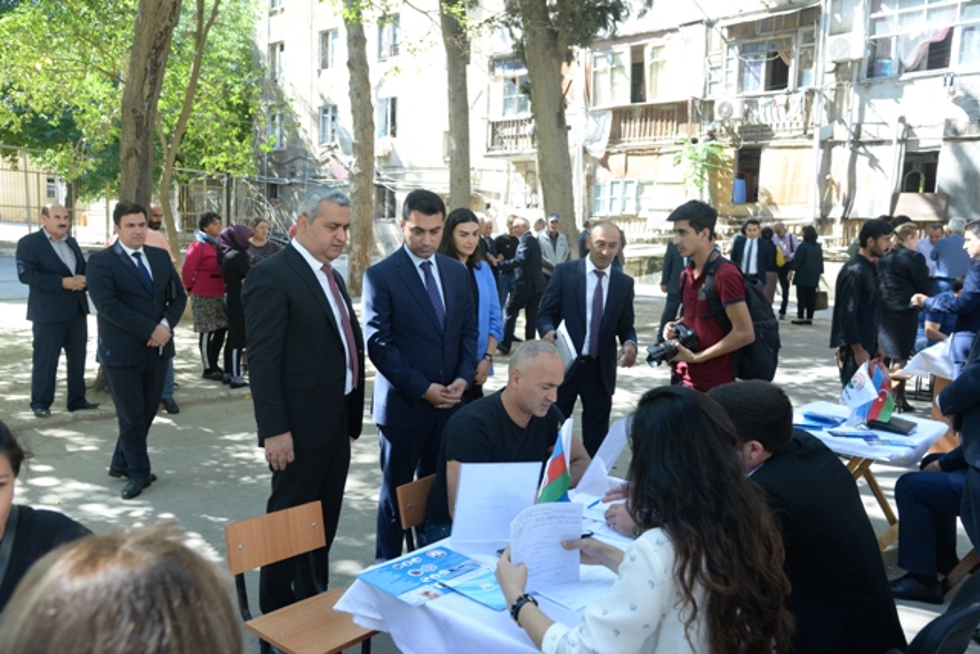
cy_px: 327
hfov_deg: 61.9
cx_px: 490
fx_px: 817
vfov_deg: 43.6
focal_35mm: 30
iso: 560
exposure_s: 1/250
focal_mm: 30
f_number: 5
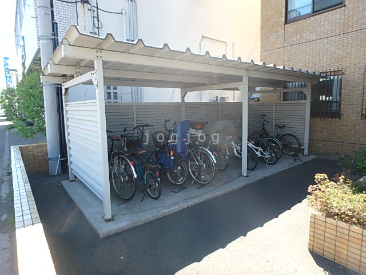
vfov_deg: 63.4
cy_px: 138
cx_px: 183
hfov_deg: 79.0
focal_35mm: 21
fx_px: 222
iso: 125
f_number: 3.5
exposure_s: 1/125
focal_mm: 3.7
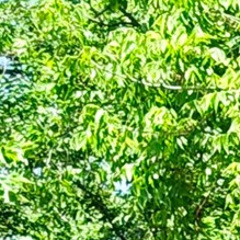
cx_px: 659
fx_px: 3114
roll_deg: +1.2
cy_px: 761
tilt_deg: +1.1
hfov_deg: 4.3
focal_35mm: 397
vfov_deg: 4.2
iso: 64
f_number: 1.78
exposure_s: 1/1838
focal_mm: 6.76
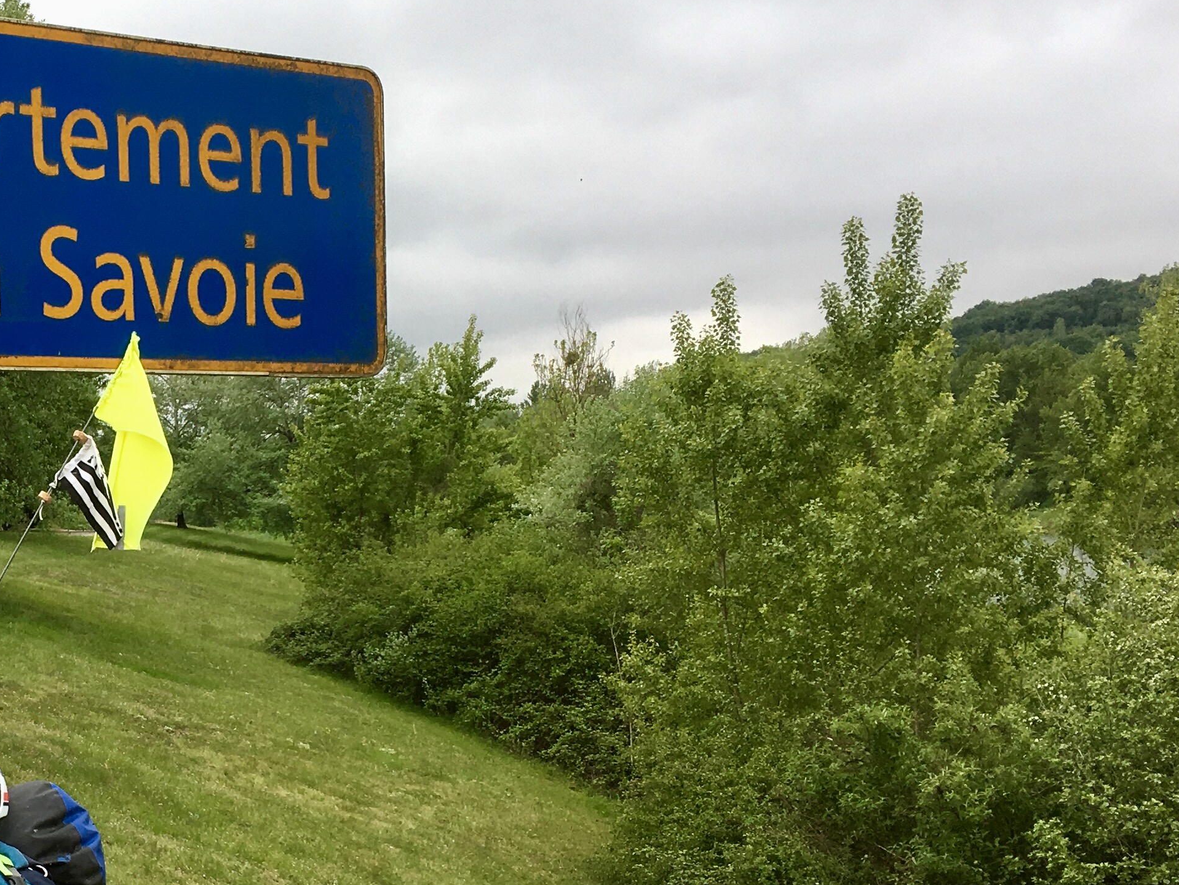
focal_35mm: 61
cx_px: 12
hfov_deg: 29.7
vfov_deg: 23.8
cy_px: 649
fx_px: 2078
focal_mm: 4.15
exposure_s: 1/349
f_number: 2.2
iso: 25
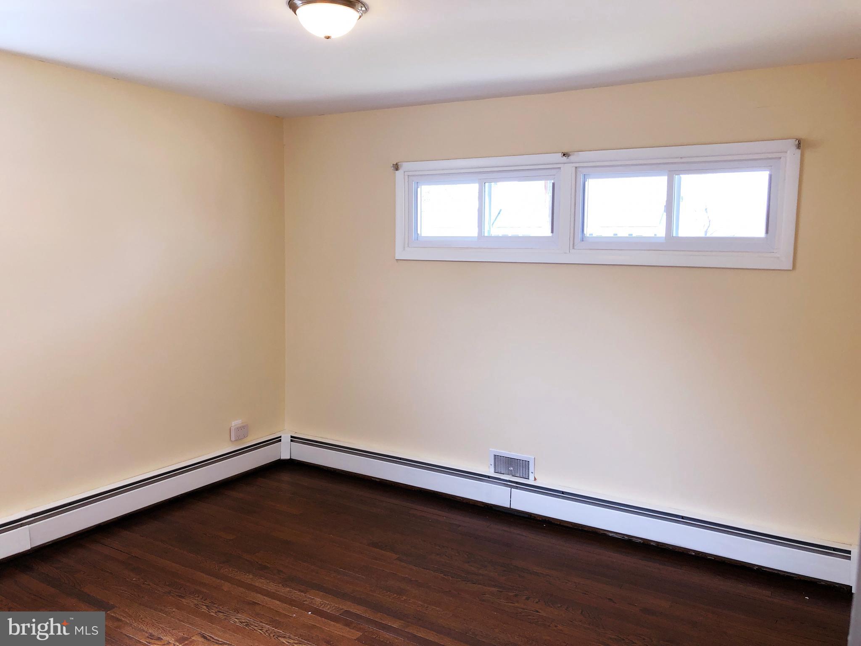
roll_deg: -1.1
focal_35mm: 28
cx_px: 430
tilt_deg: -4.8
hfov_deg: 63.4
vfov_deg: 49.7
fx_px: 696
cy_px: 323
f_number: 1.8
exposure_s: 1/60
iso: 25
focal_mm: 3.99
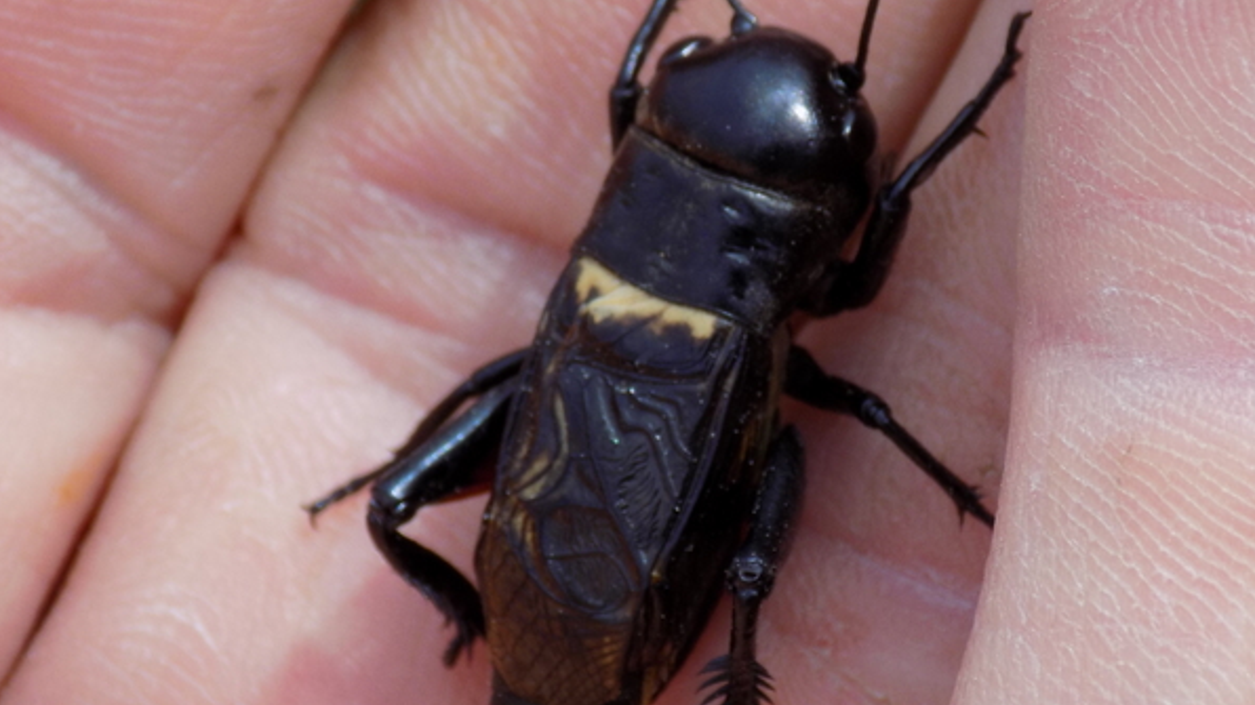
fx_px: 6122
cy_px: 278
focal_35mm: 184
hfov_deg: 11.7
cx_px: 734
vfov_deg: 6.6
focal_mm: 20.9
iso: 80
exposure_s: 1/500
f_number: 4.8
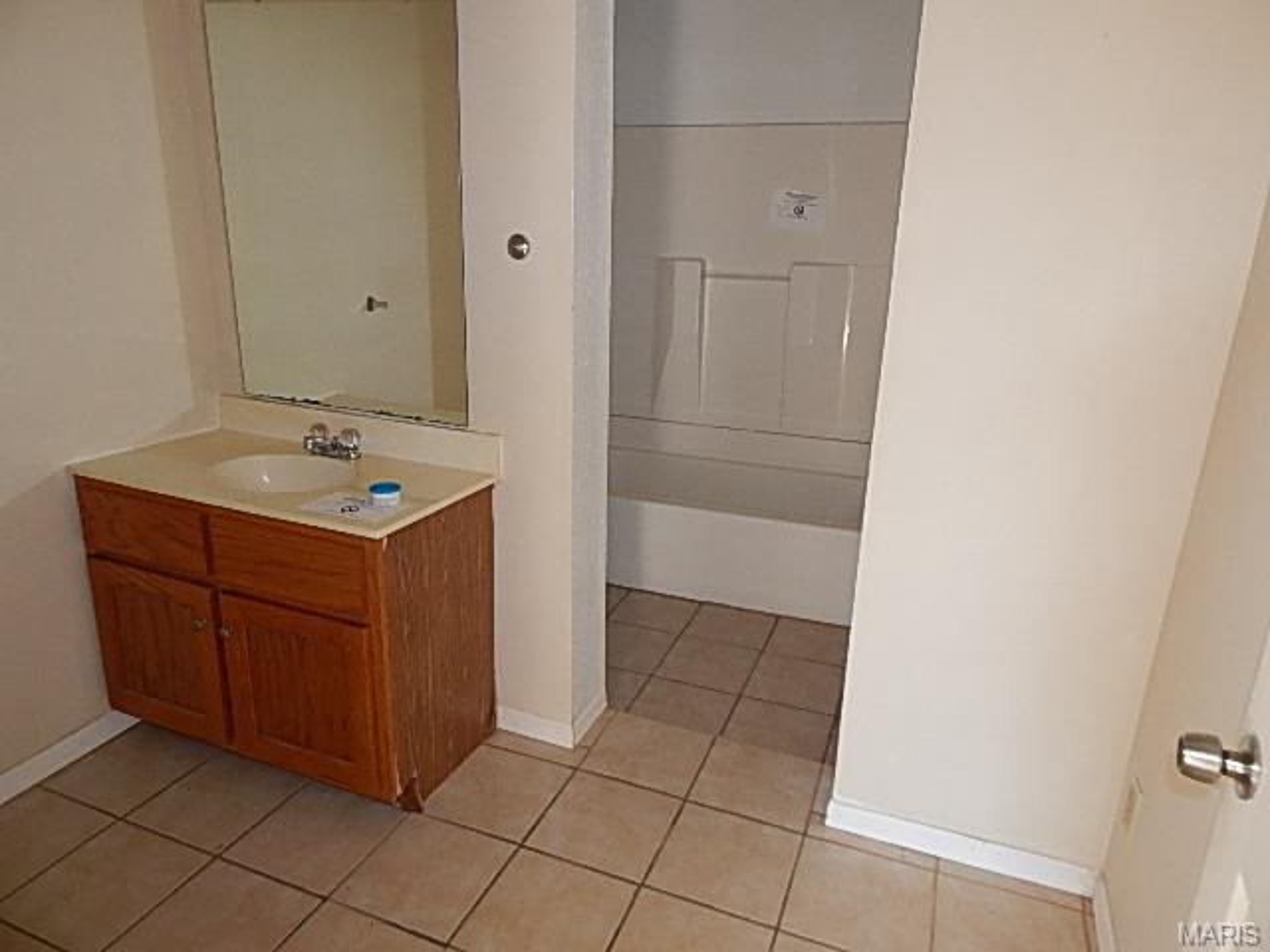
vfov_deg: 58.9
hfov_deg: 73.9
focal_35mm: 23
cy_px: 476
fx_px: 844
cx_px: 635
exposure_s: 1/30
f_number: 3
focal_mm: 4
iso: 200
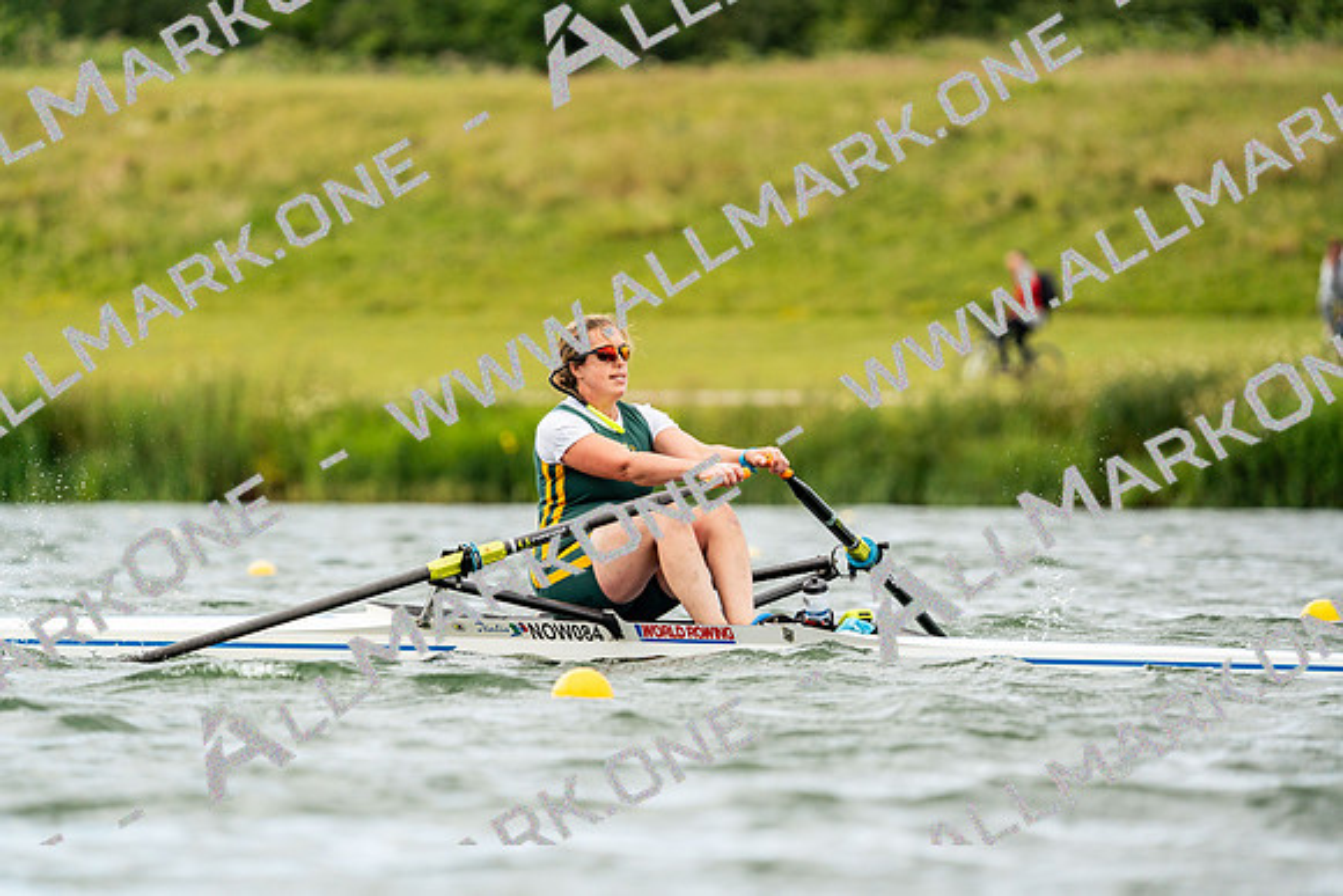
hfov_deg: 4.8
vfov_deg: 3.2
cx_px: 672
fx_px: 16044
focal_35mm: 430
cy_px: 448
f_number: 6.3
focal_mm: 430
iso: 640
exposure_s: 1/2000
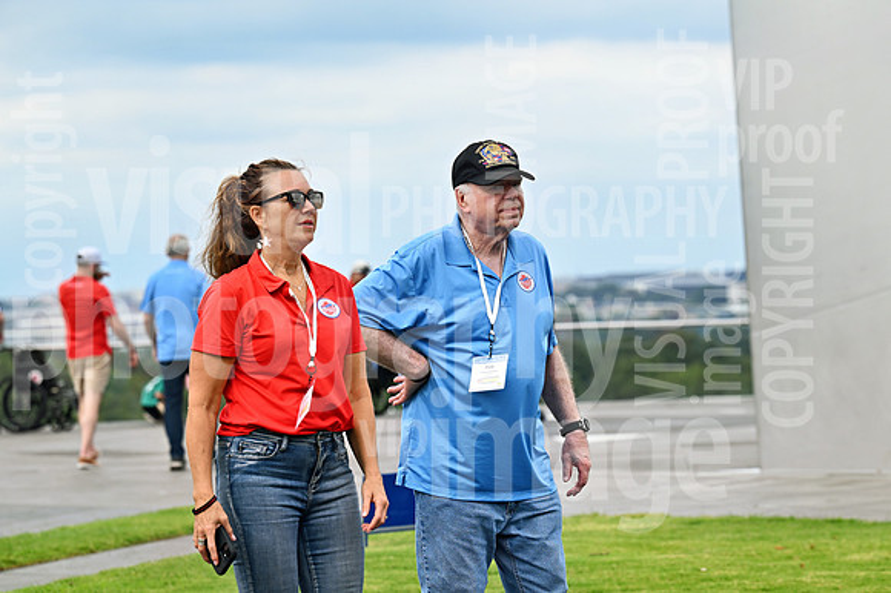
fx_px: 3883
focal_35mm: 157
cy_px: 296
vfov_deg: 8.7
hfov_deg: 13.1
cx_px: 446
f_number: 4
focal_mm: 105
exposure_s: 1/320
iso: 64
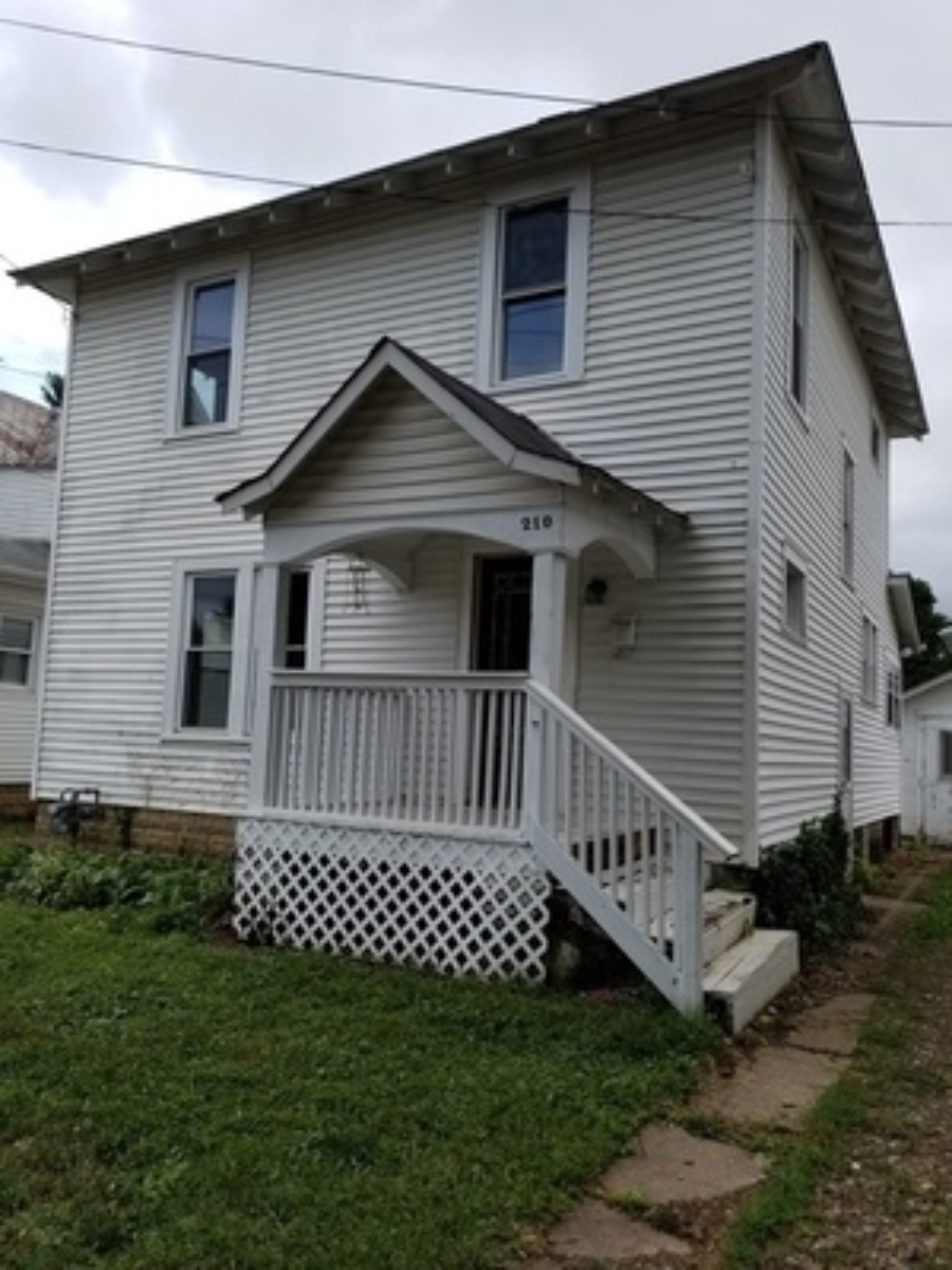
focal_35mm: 26
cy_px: 635
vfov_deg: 67.3
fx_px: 953
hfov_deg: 53.1
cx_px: 476
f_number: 1.7
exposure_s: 1/3104
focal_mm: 4.3
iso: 50
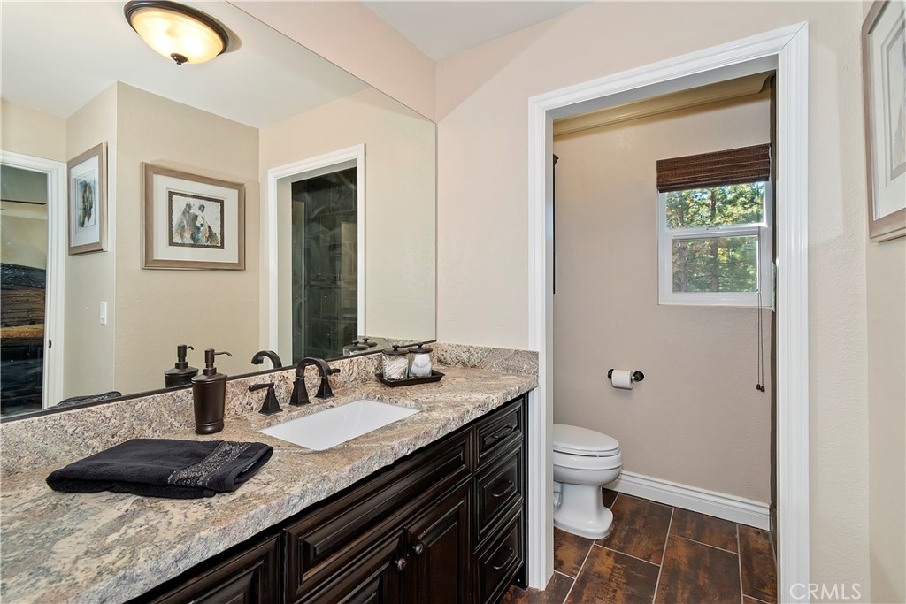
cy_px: 302
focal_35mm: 15
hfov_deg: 100.4
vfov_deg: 77.3
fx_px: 378
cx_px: 453
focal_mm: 10
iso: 400
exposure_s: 1/30
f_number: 8
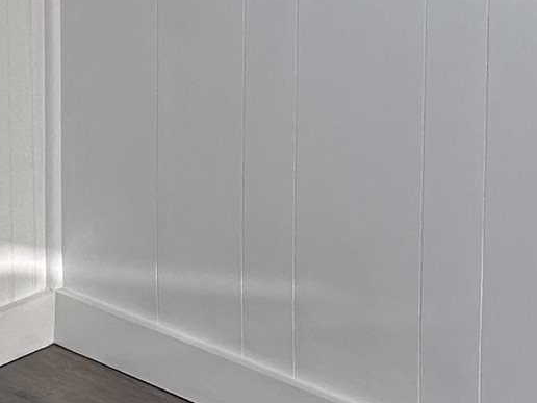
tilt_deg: -10.7
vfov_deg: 10.1
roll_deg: +0.7
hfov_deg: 13.7
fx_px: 2218
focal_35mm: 143
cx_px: 67
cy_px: -154
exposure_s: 1/816
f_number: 1.78
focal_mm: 6.86
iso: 80
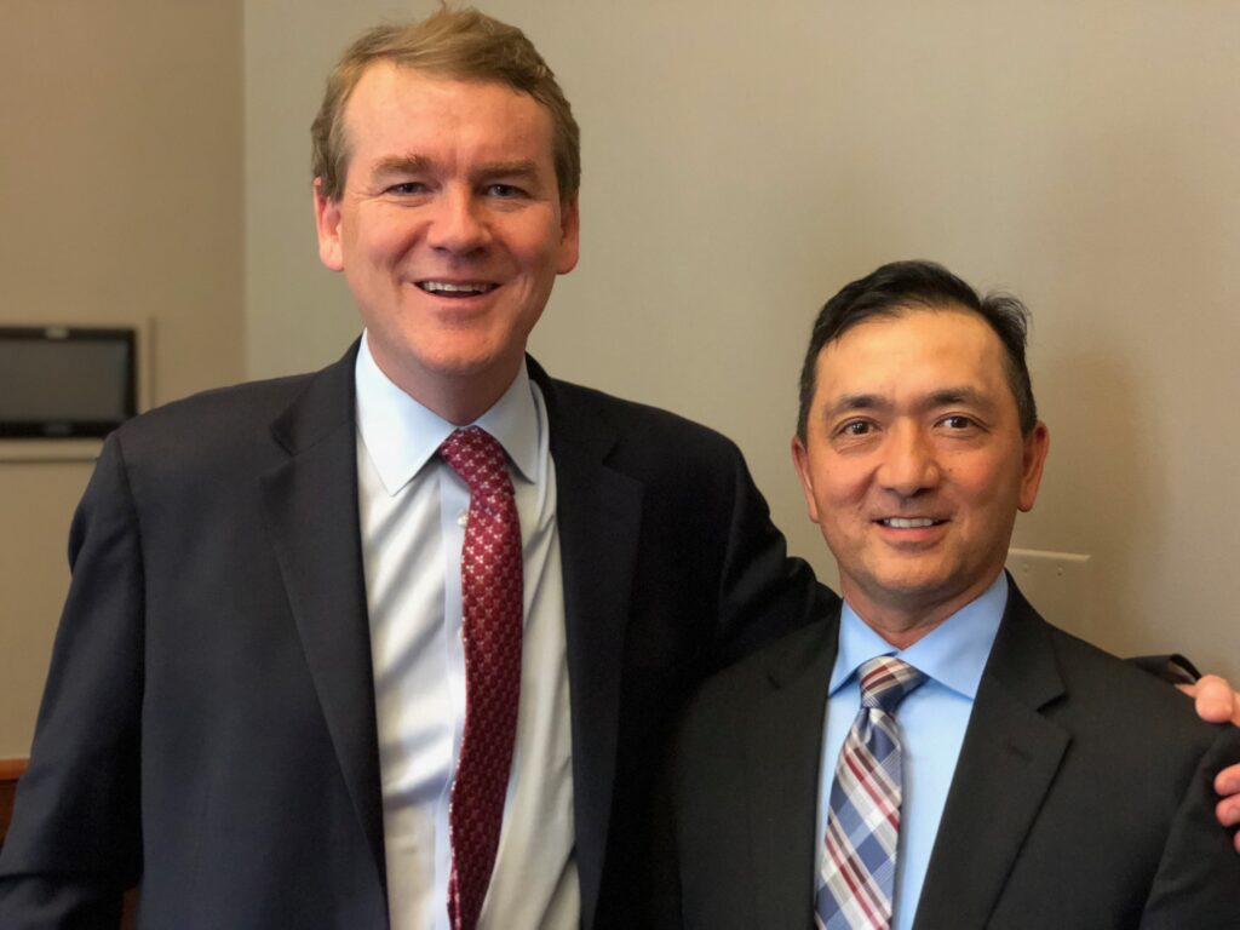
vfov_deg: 25.7
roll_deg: +0.5
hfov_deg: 33.8
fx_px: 2042
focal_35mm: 57
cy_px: 465
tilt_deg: -0.7
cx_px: 620
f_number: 2.8
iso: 1000
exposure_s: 1/60
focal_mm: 6.6
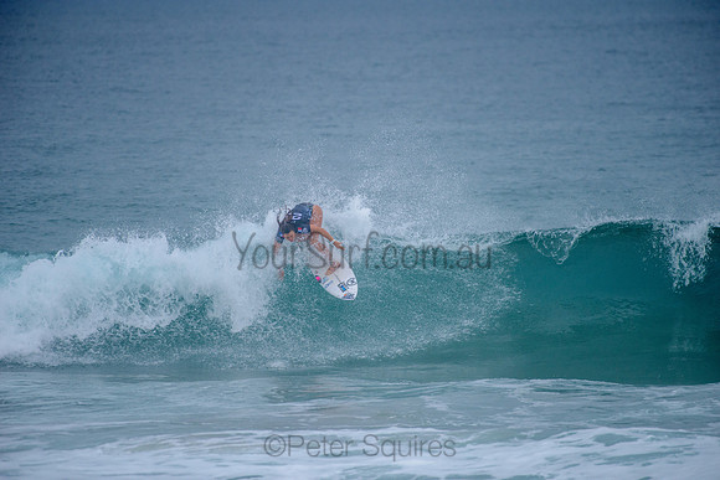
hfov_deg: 4.1
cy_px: 240
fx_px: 10004
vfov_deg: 2.8
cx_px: 360
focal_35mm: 500
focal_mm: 500
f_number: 5.6
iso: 450
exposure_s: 1/2000
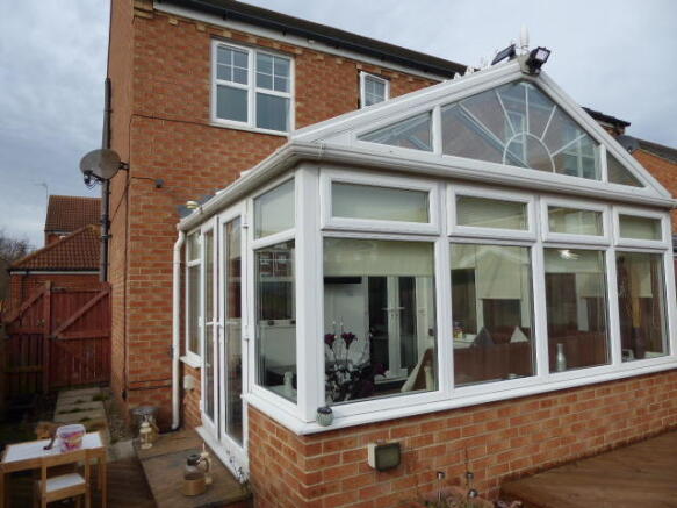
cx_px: 338
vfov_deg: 54.9
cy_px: 254
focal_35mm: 25
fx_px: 489
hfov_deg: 69.4
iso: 80
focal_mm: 4.3
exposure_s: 1/640
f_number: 3.3
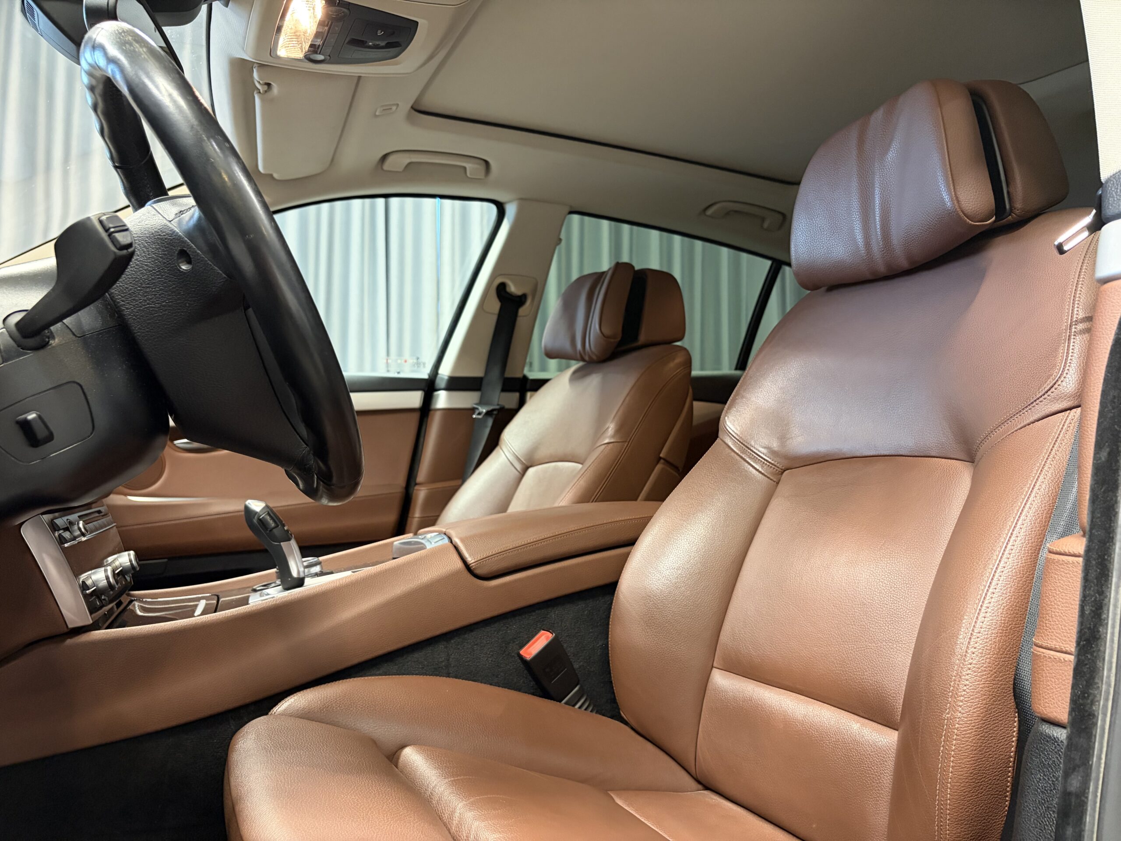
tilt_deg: +2.7
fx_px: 842
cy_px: 420
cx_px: 560
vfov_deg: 53.1
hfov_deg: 67.3
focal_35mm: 26
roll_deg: +0.1
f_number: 1.6
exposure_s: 1/50
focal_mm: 5.96
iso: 400
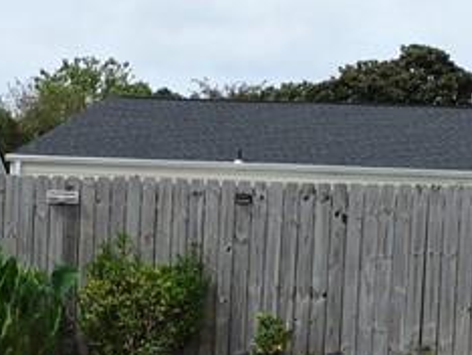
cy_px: 222
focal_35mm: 105
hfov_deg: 18.5
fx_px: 1433
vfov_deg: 14.1
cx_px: 377
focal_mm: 4.3
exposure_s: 1/1250
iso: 100
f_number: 3
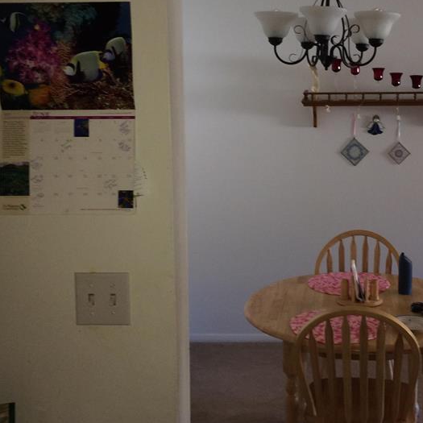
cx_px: 309
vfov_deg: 33.9
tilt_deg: -6.1
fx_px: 691
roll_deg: +0.5
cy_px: 160
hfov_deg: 33.5
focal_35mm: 50
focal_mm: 4.15
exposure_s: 1/30
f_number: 2.2
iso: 80
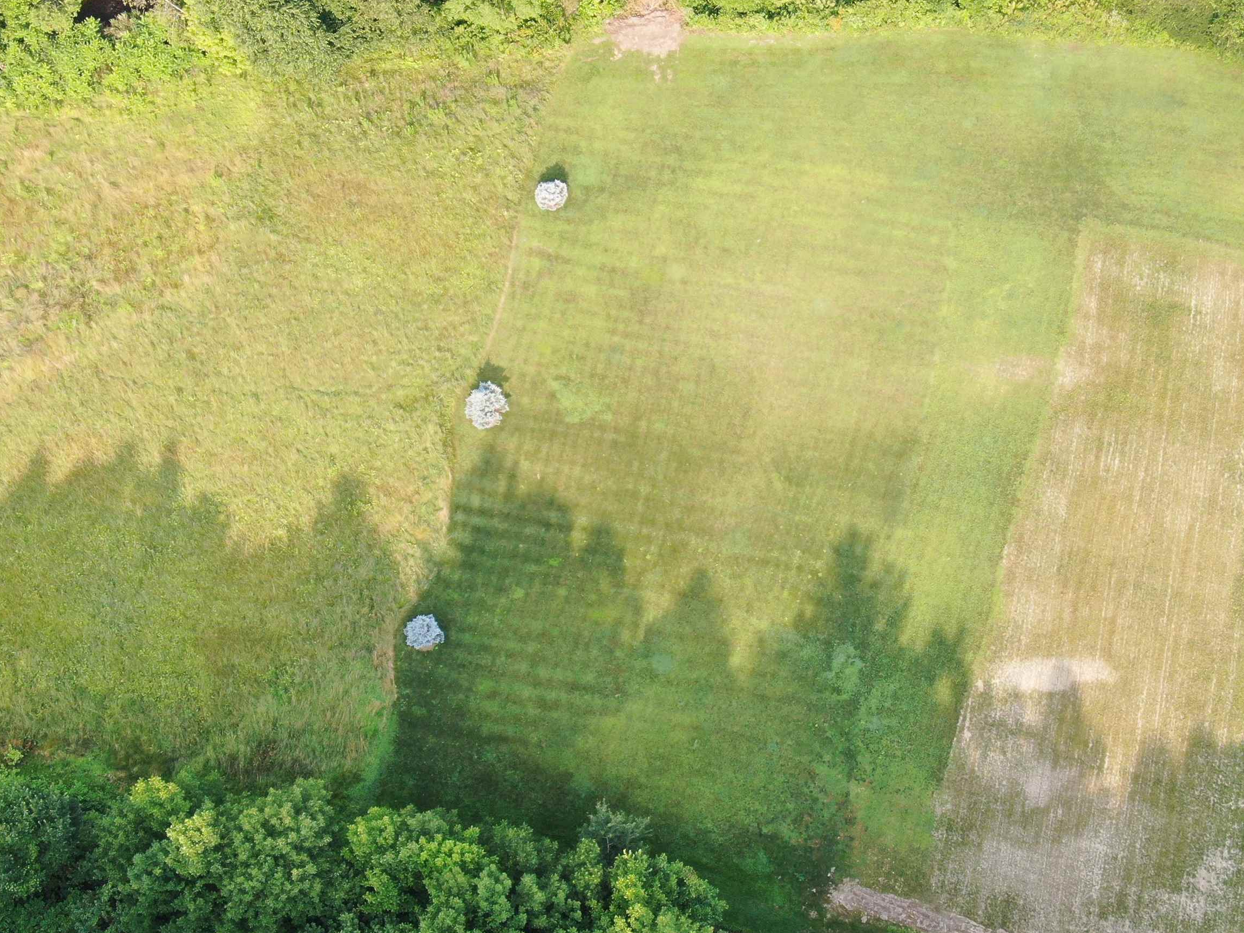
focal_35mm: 64
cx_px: 758
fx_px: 2300
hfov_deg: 30.2
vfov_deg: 22.9
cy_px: 497
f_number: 3.8
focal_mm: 8.6
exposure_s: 1/120
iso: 100
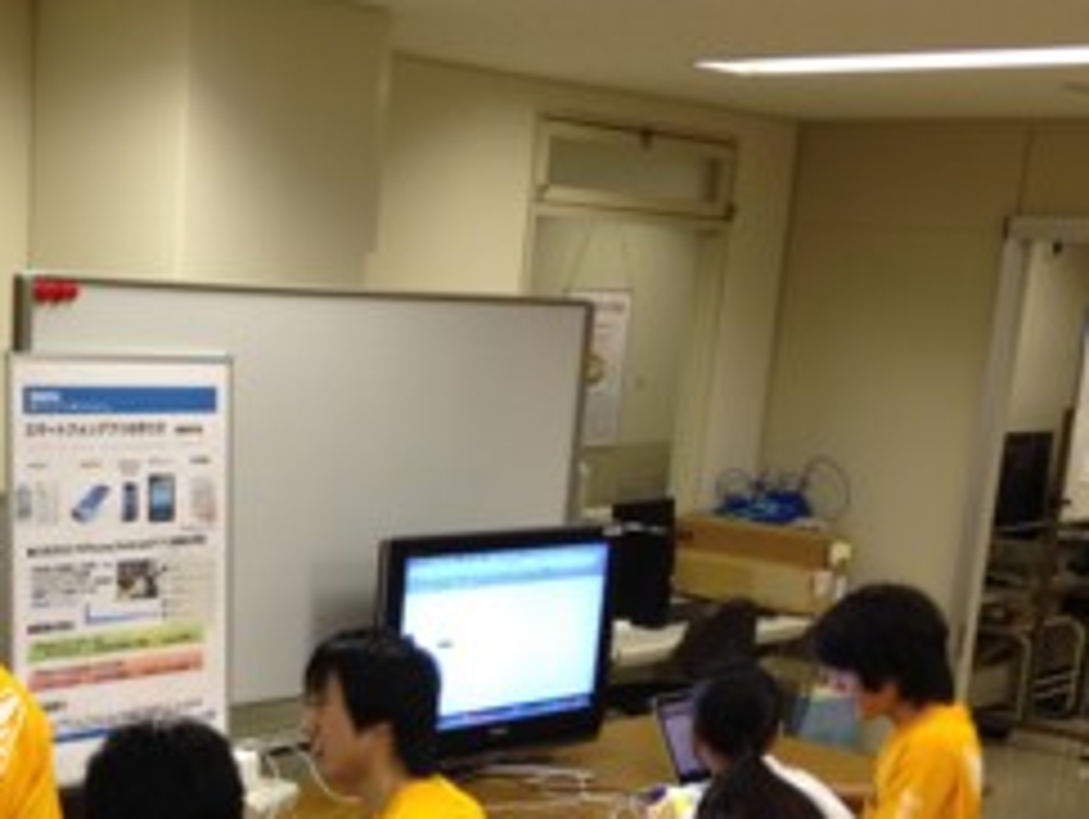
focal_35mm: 65
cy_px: 724
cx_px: 194
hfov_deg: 29.0
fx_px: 2047
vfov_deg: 22.1
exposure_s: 1/20
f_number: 2.4
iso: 80
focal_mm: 4.28
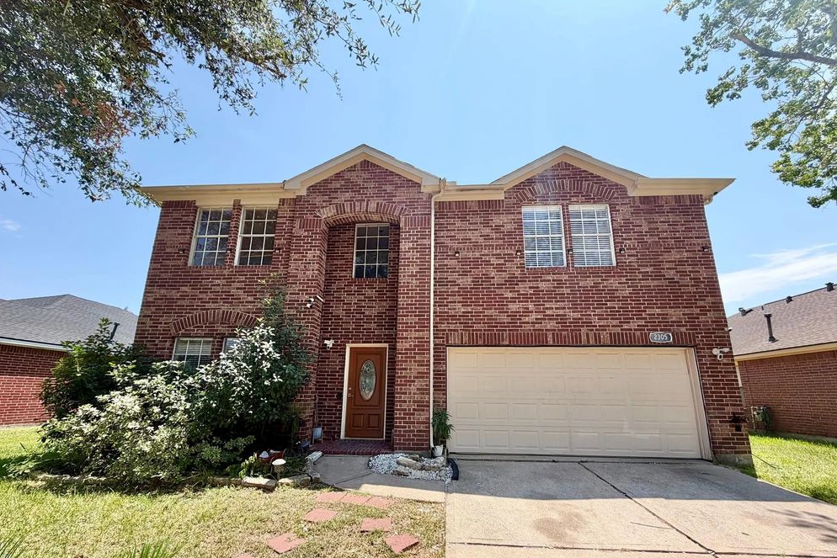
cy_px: 314
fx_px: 349
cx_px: 425
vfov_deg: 77.0
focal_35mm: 15
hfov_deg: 100.4
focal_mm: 2.22
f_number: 2.2
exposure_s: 1/770
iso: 25
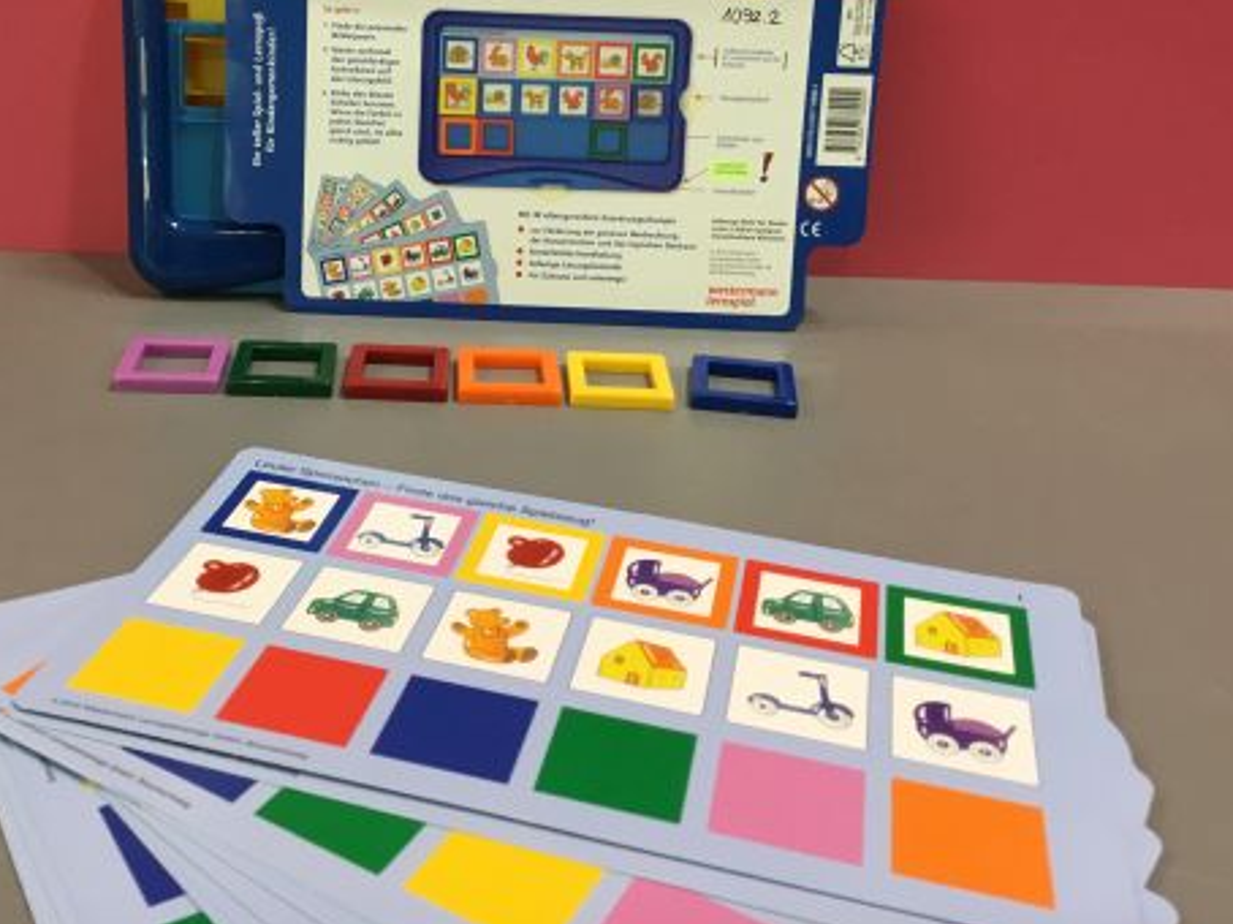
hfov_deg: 45.4
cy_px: 326
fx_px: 1460
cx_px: 459
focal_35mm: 41
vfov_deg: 34.8
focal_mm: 3.3
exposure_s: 1/33
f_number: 2.4
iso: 80
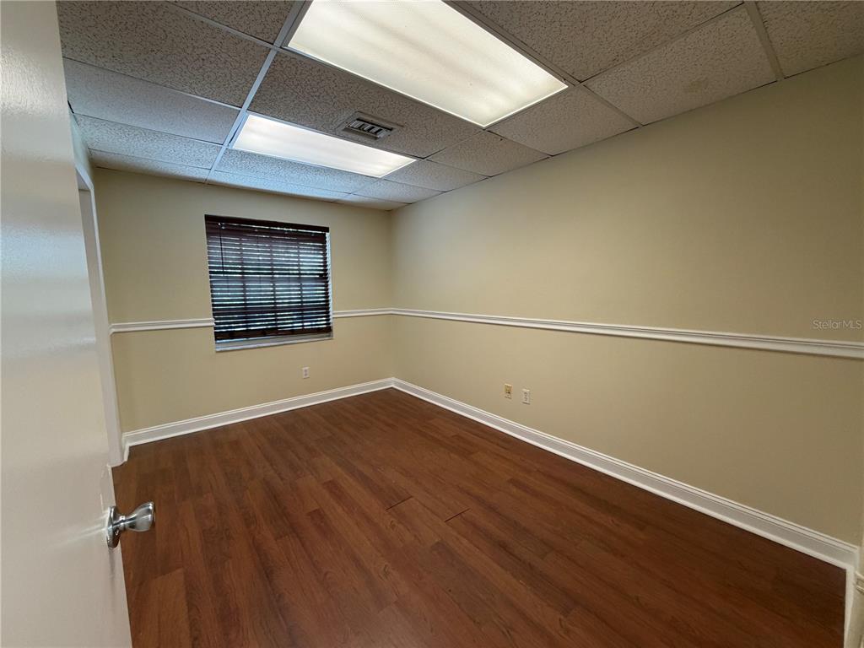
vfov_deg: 85.7
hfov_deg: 102.1
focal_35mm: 14
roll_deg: +0.8
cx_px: 432
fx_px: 349
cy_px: 324
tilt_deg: -5.8
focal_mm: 2.22
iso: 200
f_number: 2.2
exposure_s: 1/120
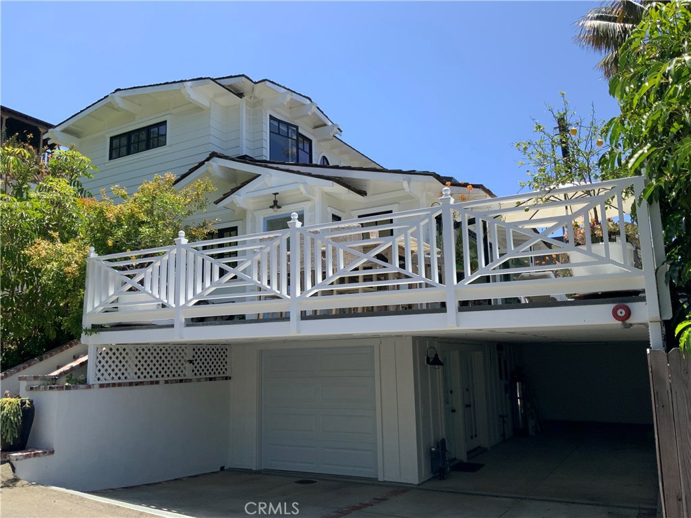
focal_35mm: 29
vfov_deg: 48.2
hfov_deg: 61.7
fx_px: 579
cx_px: 346
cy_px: 259
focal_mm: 3
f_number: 1.8
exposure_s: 1/1311
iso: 16
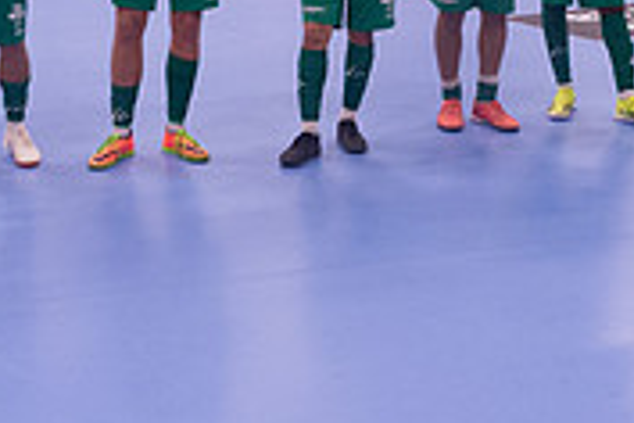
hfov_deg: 24.9
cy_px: -100
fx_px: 1426
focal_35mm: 81
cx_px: 215
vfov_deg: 16.1
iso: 2500
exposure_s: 1/250
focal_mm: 24
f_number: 5
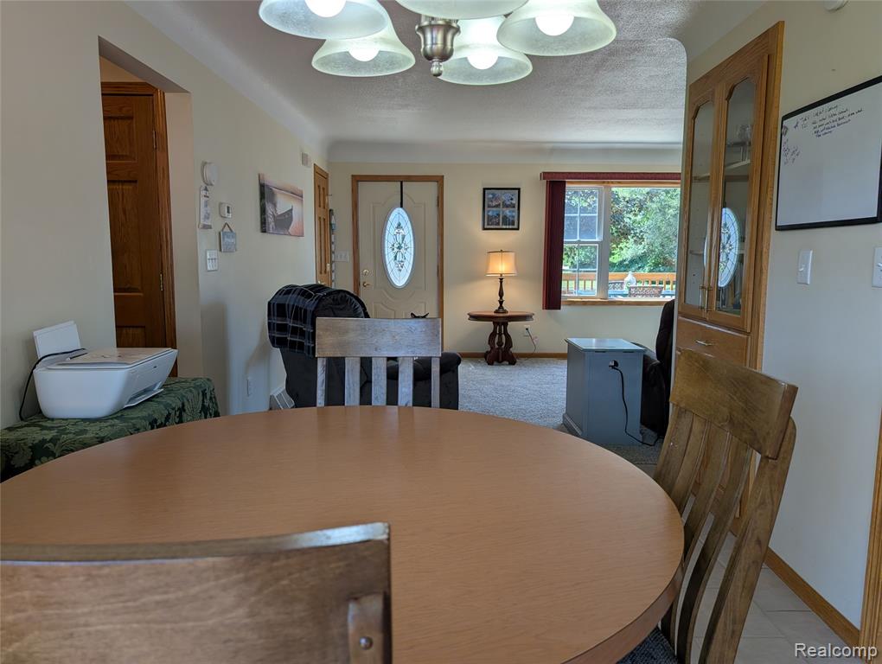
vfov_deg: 56.9
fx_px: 612
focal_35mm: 24
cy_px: 332
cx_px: 441
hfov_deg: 71.5
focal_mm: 6.9
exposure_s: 1/120
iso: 22
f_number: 1.68
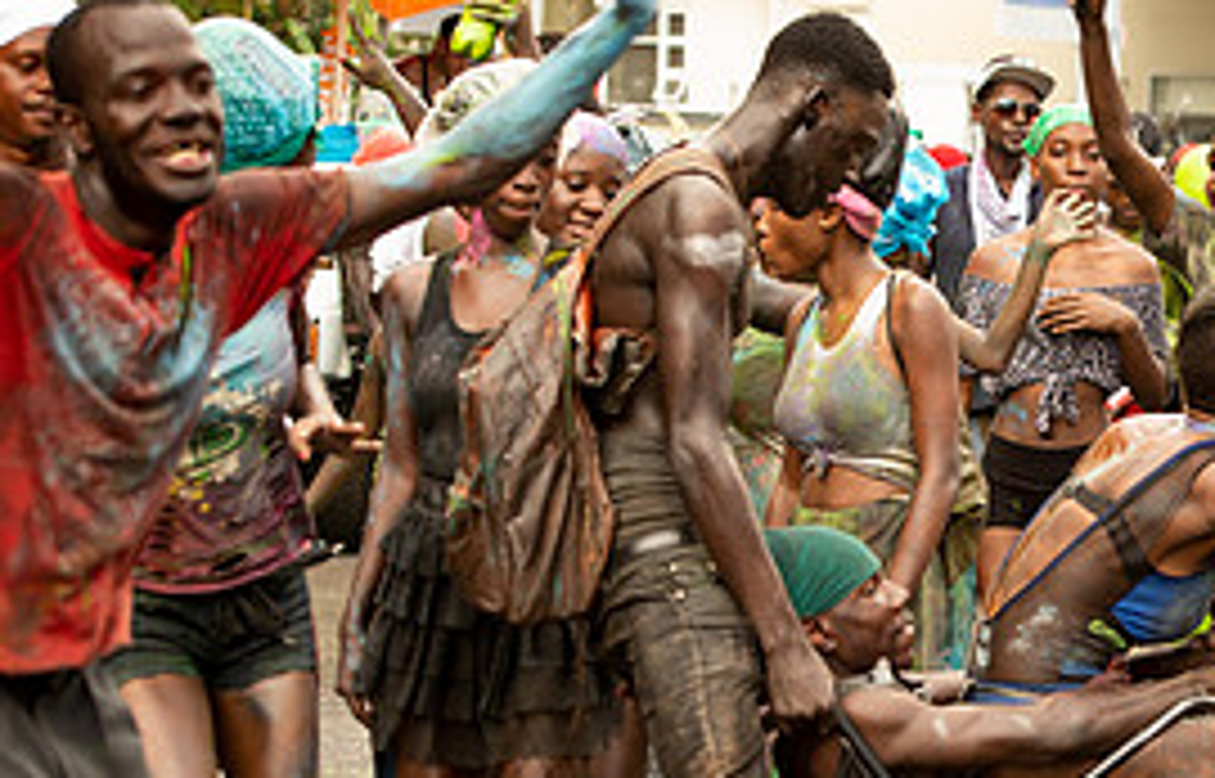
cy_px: 632
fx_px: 5736
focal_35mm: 172
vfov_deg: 7.8
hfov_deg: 12.0
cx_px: 1063
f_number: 5.6
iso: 450
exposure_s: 1/160
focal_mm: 75
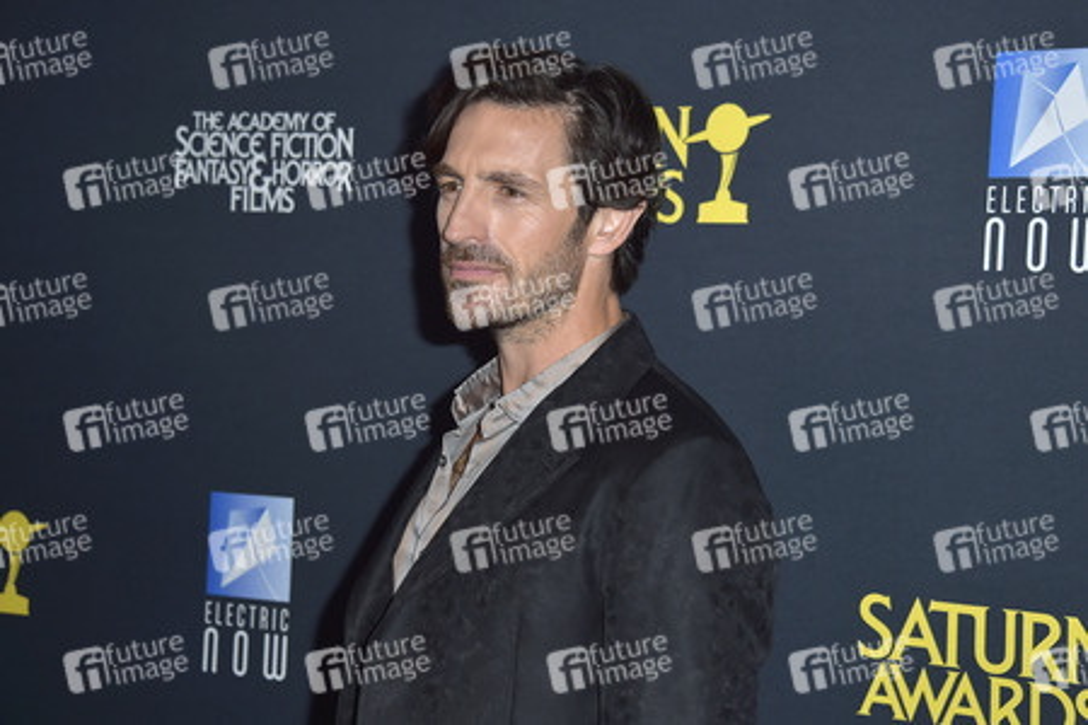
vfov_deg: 16.1
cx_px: 544
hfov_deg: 23.9
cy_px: 362
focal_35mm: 85
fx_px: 2569
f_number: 6.3
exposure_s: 1/250
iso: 250
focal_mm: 85
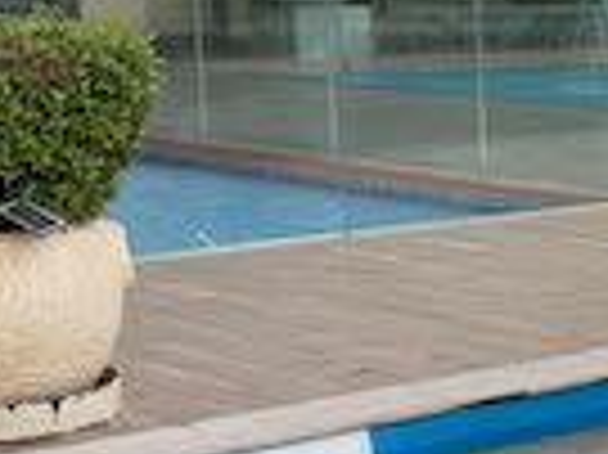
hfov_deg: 13.8
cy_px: 180
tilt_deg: -7.6
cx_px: 1333
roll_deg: -0.7
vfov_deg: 13.0
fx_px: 2001
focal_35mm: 114
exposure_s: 1/206
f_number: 1.78
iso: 64
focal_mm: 6.76
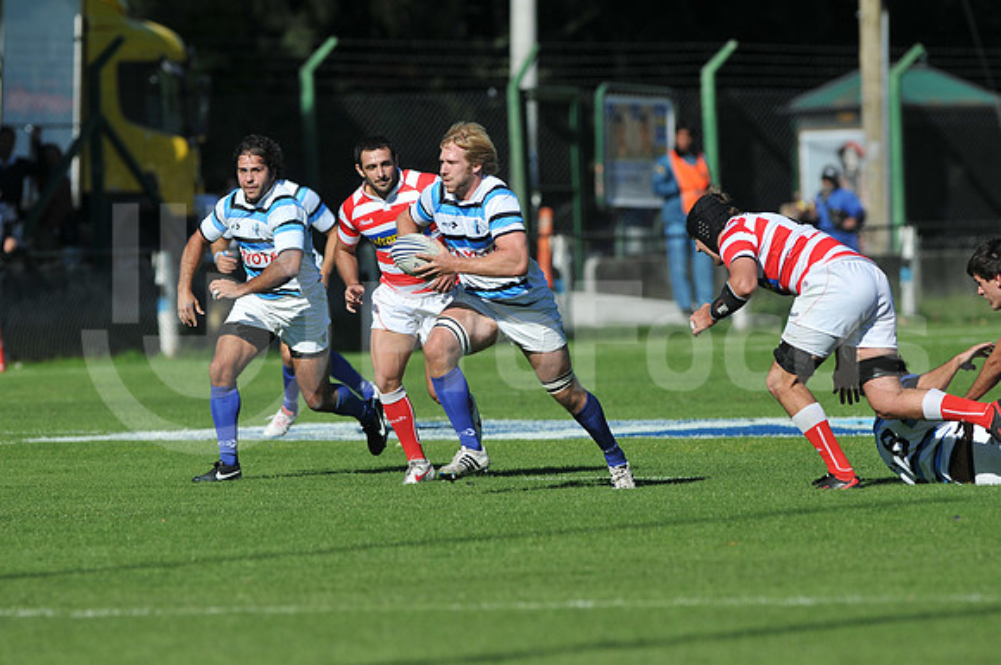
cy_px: 332
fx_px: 12495
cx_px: 500
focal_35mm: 450
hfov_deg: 4.6
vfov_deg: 3.0
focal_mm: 300
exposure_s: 1/3200
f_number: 3.5
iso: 200
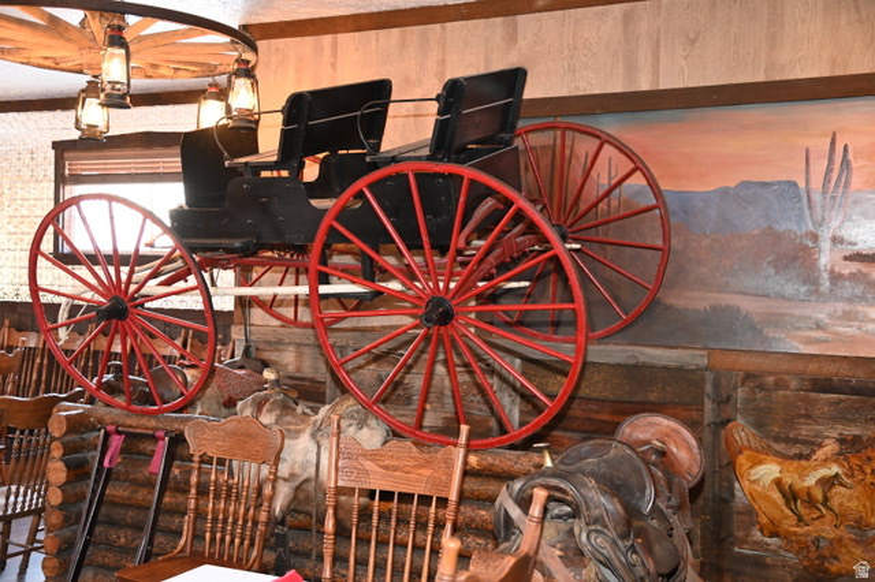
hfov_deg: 50.7
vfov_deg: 35.0
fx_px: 923
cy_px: 291
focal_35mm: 38
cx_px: 438
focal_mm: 38
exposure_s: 1/60
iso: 3200
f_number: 4
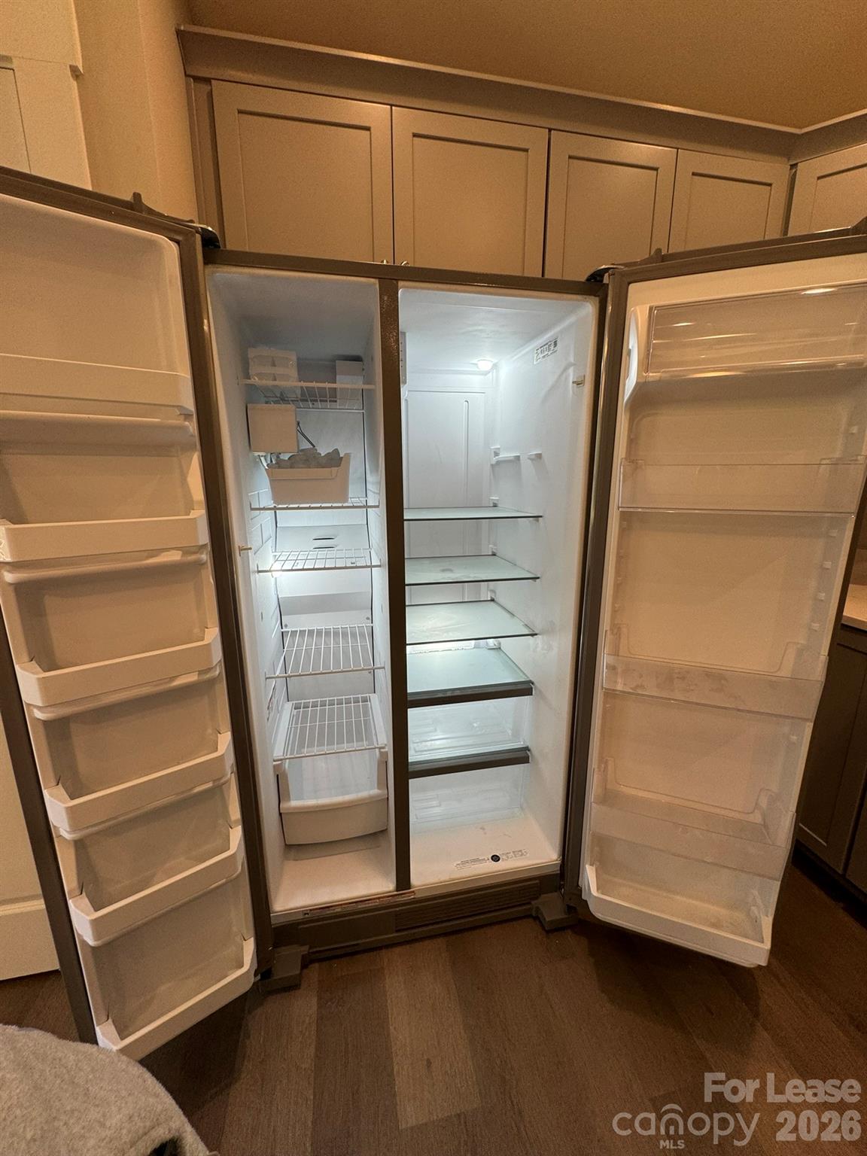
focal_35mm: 14
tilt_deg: -11.6
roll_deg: +0.7
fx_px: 468
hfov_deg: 85.7
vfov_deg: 102.1
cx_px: 434
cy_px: 578
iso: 80
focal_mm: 2.22
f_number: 2.2
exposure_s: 1/120
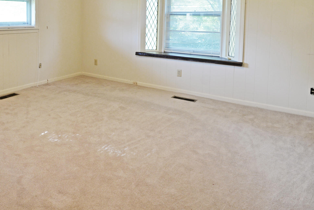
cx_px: 79
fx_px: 270
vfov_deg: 40.2
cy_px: 35
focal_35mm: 31
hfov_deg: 57.3
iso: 400
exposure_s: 1/60
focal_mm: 16
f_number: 4
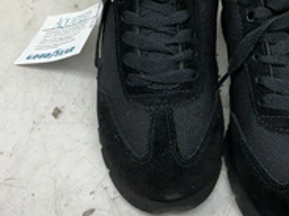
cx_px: 207
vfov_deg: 23.9
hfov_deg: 31.3
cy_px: 72
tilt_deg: -49.8
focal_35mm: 61
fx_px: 509
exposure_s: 1/120
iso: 50
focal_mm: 3
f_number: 1.8
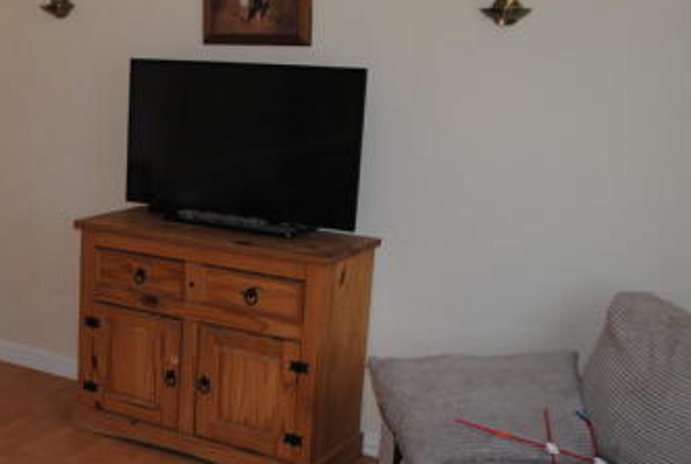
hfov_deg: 34.8
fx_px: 1020
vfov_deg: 25.6
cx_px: 39
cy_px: 261
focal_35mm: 53
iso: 100
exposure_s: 1/60
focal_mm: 18
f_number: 3.5
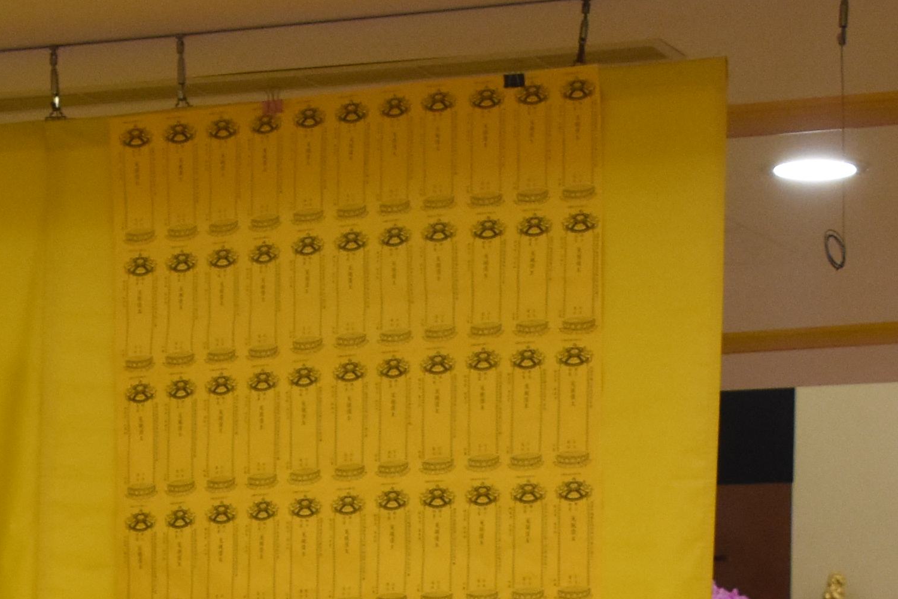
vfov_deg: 8.6
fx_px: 3891
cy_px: 871
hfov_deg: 13.2
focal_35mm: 156
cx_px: 318
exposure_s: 1/100
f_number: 5
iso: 1600
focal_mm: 26
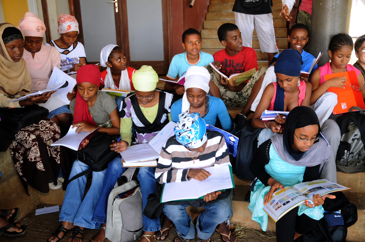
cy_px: 121
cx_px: 182
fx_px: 365
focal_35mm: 36
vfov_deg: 36.8
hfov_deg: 53.2
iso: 250
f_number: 3.8
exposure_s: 1/40
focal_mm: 24
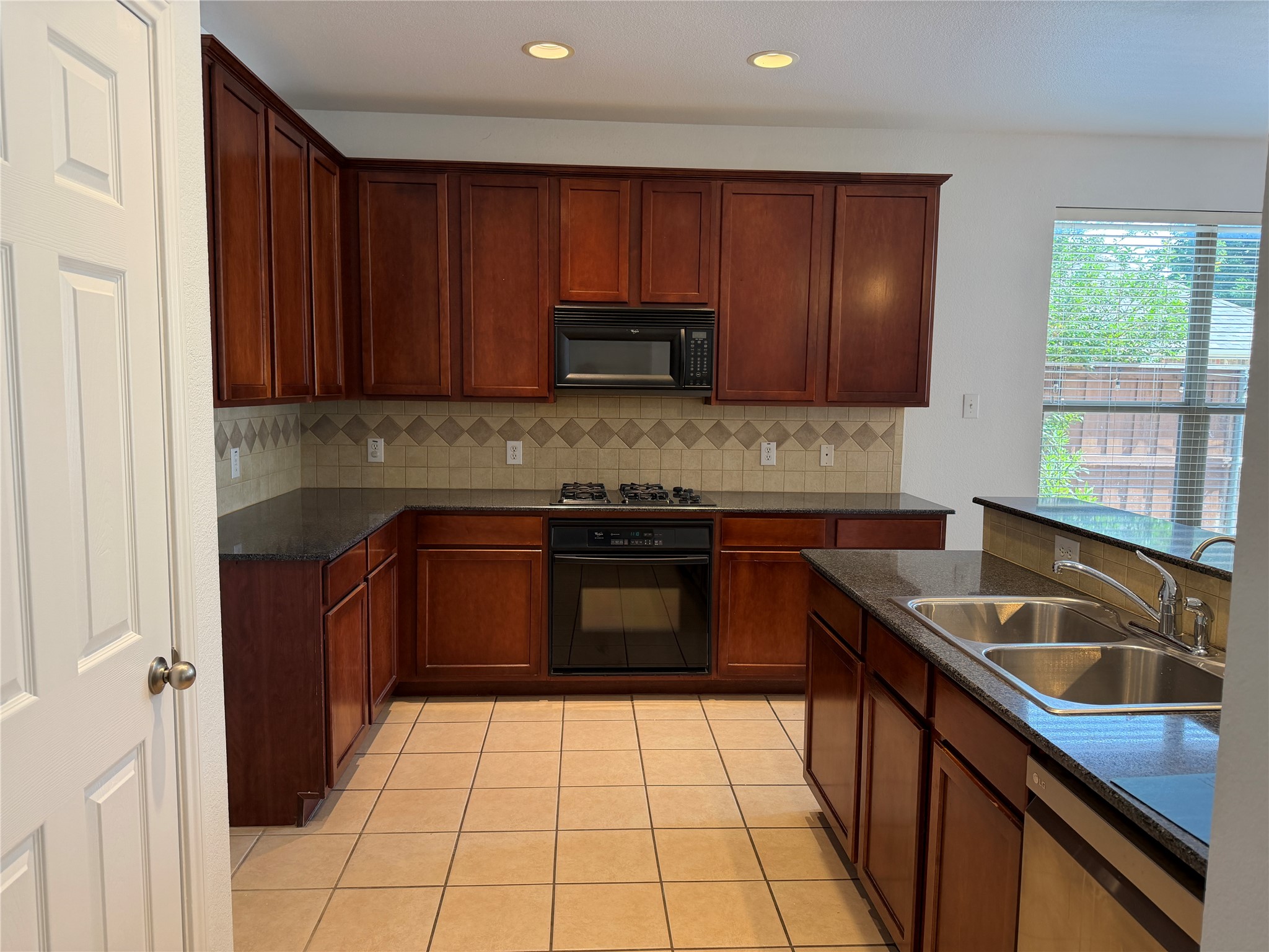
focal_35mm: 24
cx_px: 634
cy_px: 476
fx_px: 880
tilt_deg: -5.6
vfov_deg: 56.8
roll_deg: -0.9
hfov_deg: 71.6
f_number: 1.78
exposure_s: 1/120
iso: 160
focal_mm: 6.76
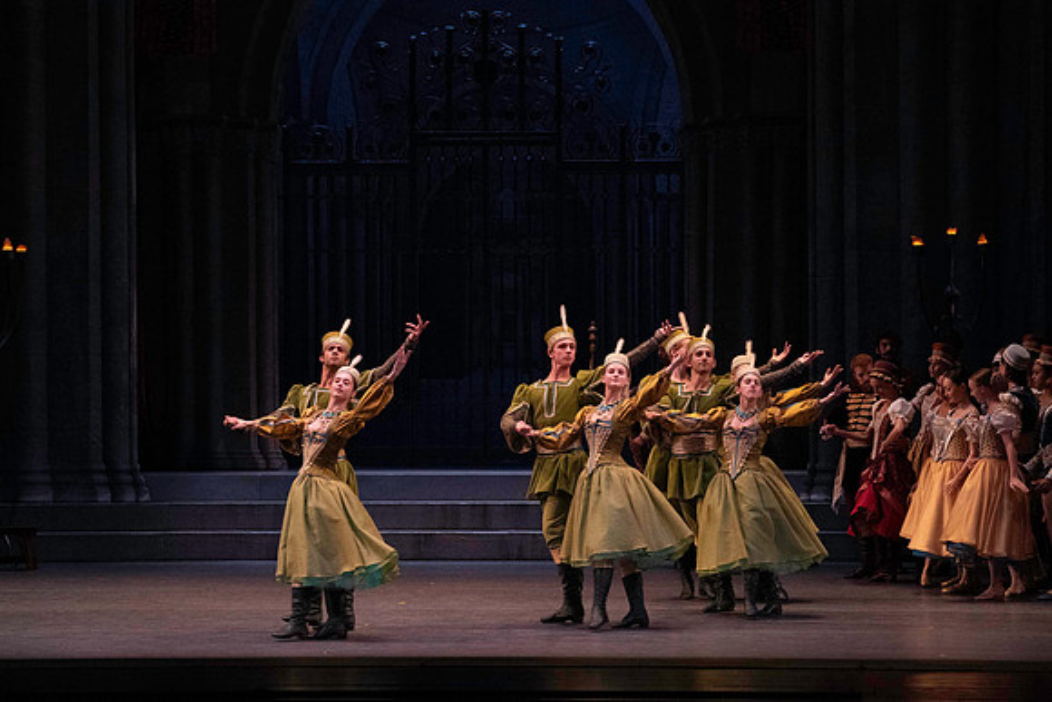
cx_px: 526
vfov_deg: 10.2
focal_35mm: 134
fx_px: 3917
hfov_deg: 15.3
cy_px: 351
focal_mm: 134
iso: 12800
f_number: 7.1
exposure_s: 1/400
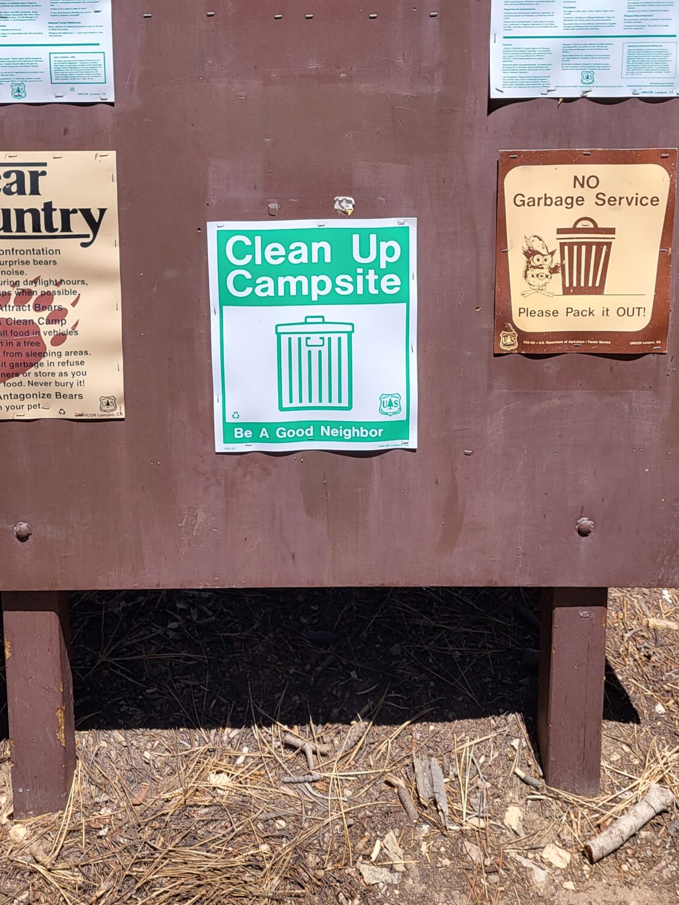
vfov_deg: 41.3
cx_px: 264
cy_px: 193
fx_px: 1151
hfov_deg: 32.8
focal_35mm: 44
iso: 40
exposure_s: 1/2082
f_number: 1.8
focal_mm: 5.4
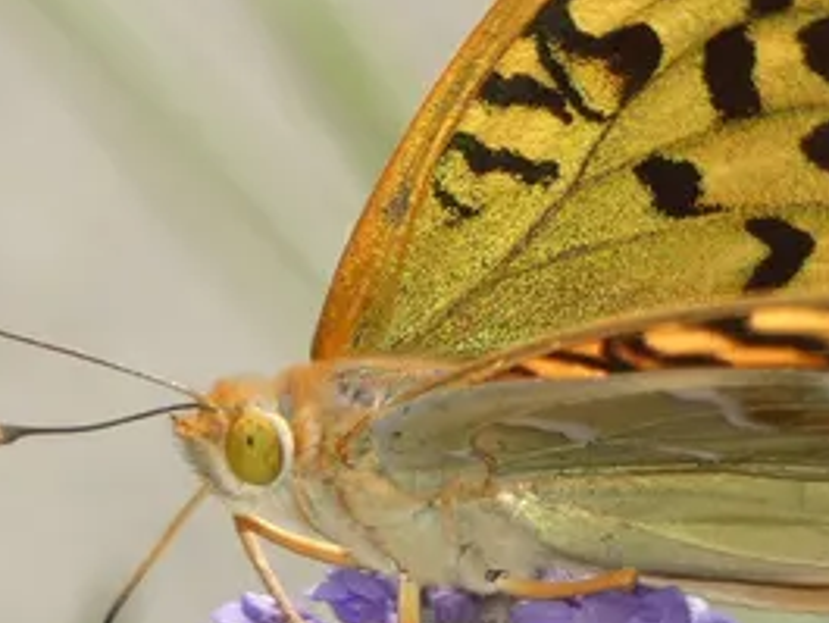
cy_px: 344
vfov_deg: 2.5
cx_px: 510
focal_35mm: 586
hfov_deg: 3.4
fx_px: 14040
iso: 80
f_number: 5.5
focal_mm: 43.5
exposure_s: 1/100
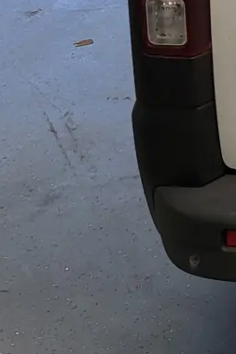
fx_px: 1346
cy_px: -213
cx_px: 625
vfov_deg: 13.8
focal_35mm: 137
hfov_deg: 8.8
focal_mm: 5.4
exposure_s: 1/168
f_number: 1.8
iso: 40
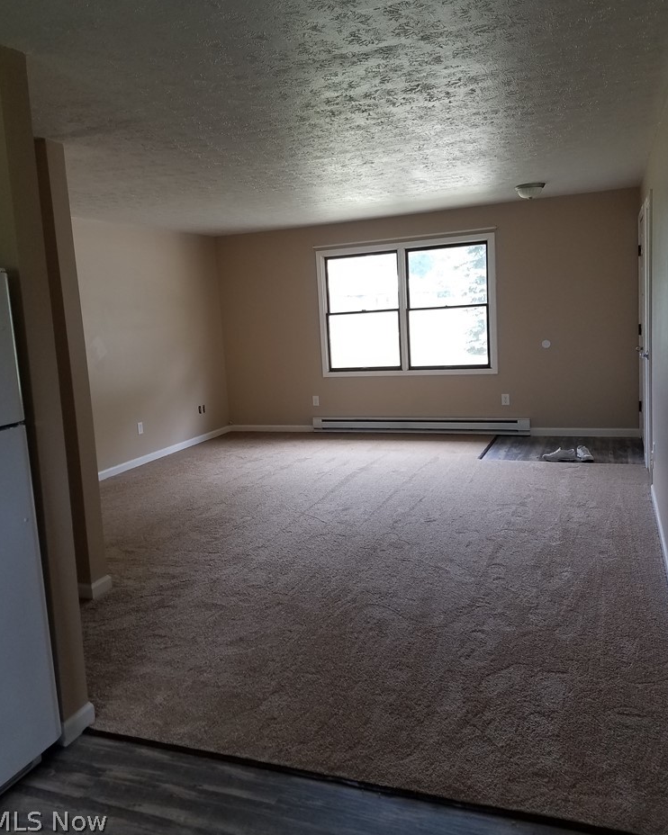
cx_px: 329
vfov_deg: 62.1
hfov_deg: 51.5
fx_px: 692
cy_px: 382
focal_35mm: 28
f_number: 1.7
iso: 64
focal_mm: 4.2
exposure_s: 1/120
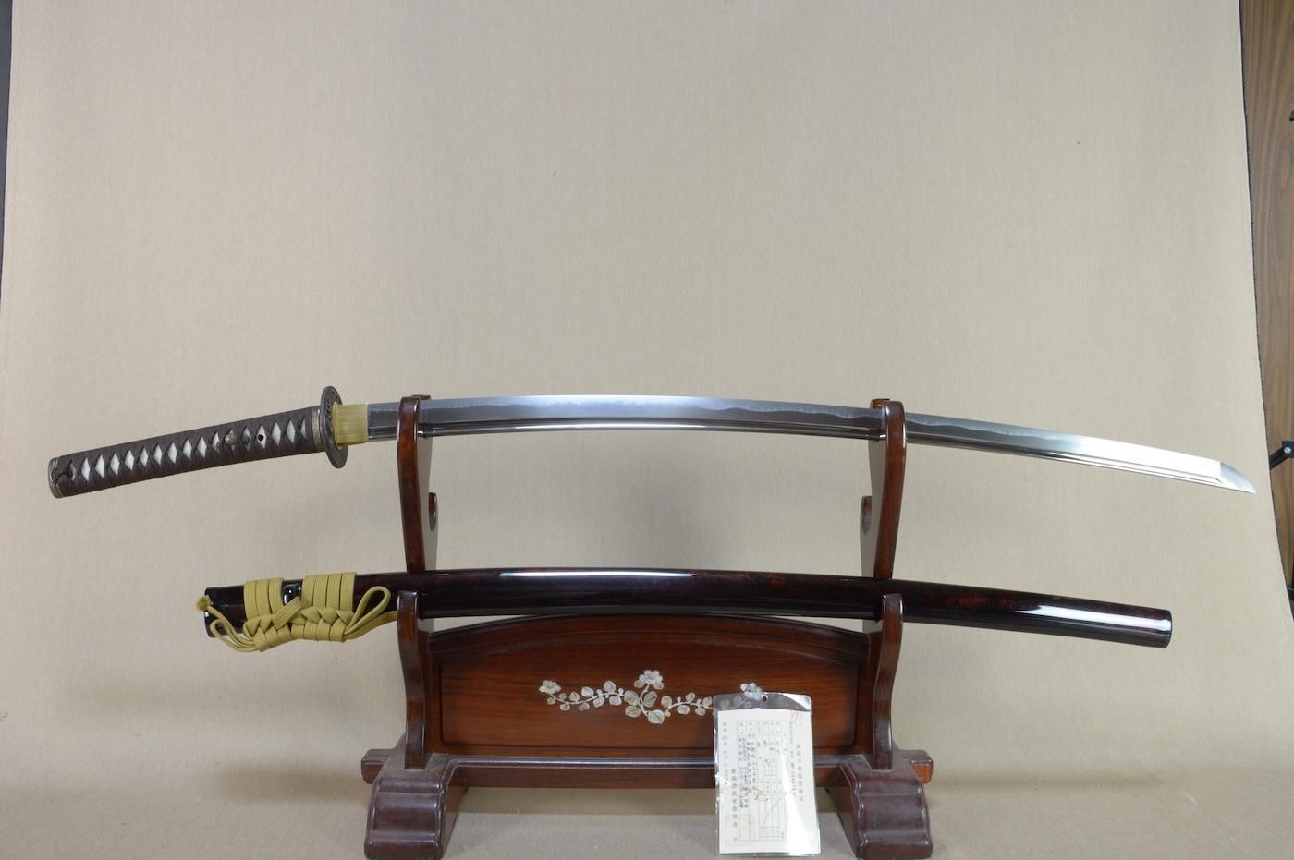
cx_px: 647
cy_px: 430
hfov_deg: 67.4
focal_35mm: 27
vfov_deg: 47.9
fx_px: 970
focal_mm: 18
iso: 400
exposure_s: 1/1.6
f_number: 11
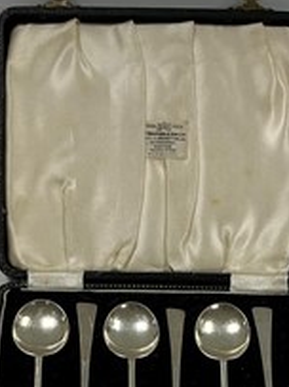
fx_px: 769
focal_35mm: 69
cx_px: 163
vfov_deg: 25.6
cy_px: 450
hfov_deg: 21.3
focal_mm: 3
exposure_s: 1/122
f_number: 1.8
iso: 40
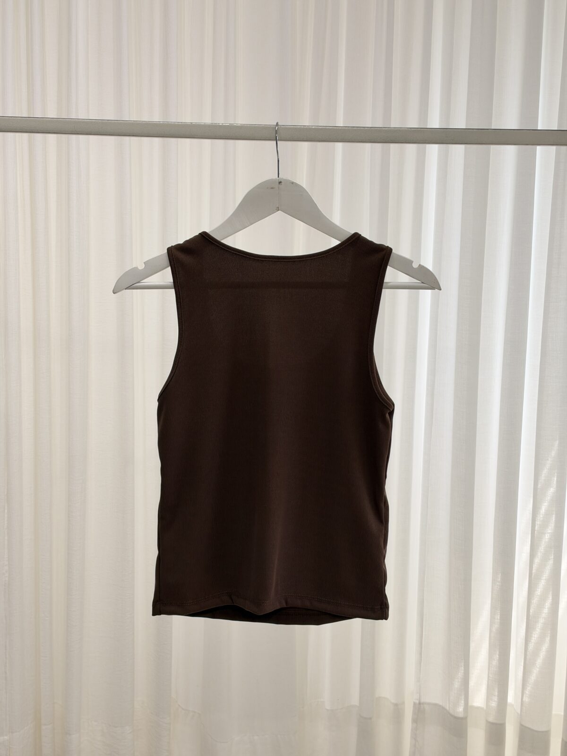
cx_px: 284
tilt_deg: -7.1
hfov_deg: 30.3
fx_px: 1048
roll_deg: -1.5
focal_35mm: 48
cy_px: 378
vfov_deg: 39.7
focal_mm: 6.93
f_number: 1.8
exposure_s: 1/144
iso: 50
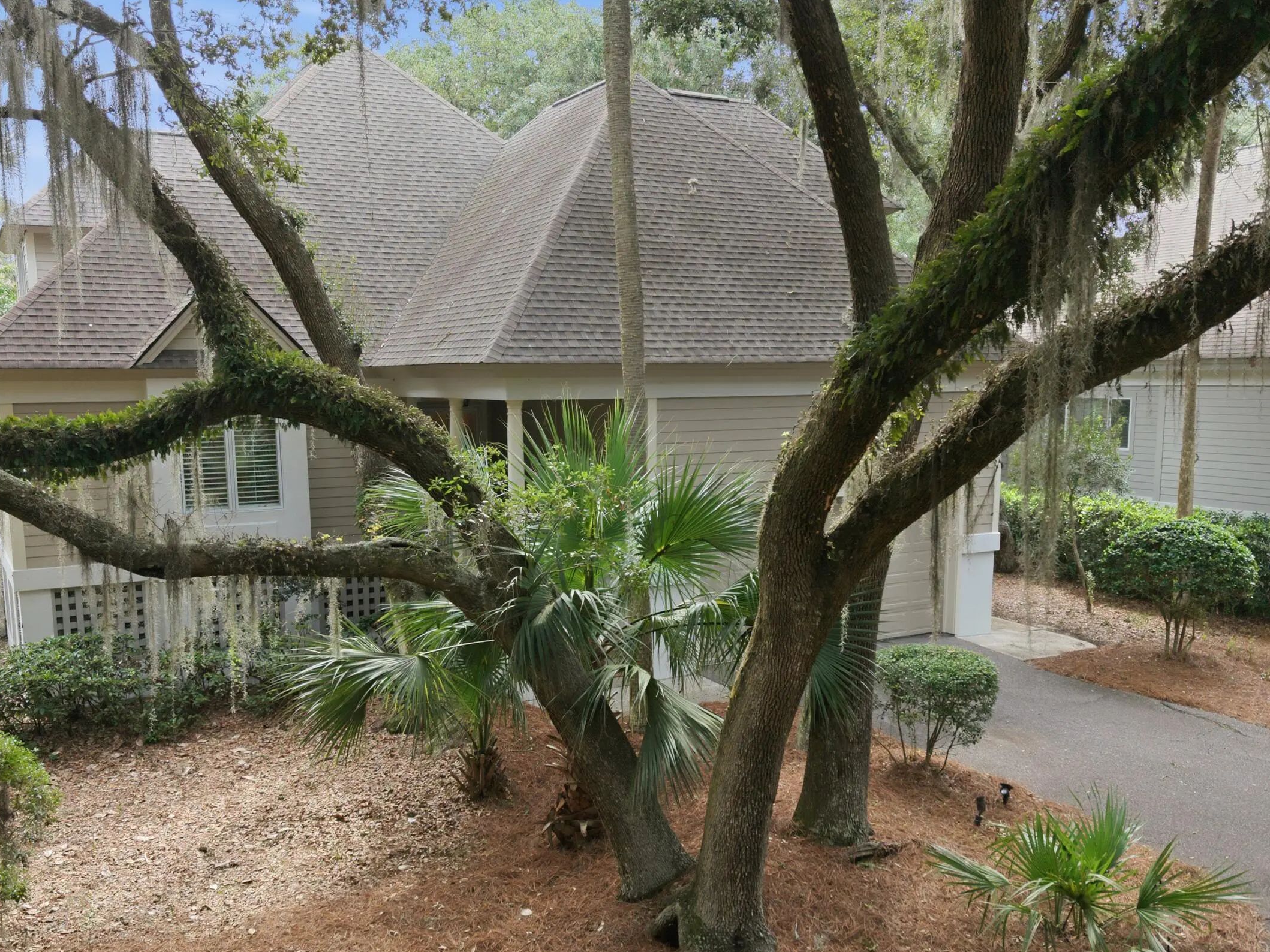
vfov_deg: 41.6
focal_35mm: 34
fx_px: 1247
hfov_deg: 53.9
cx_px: 606
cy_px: 559
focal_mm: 8.7
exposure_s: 1/80
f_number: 1.8
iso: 400
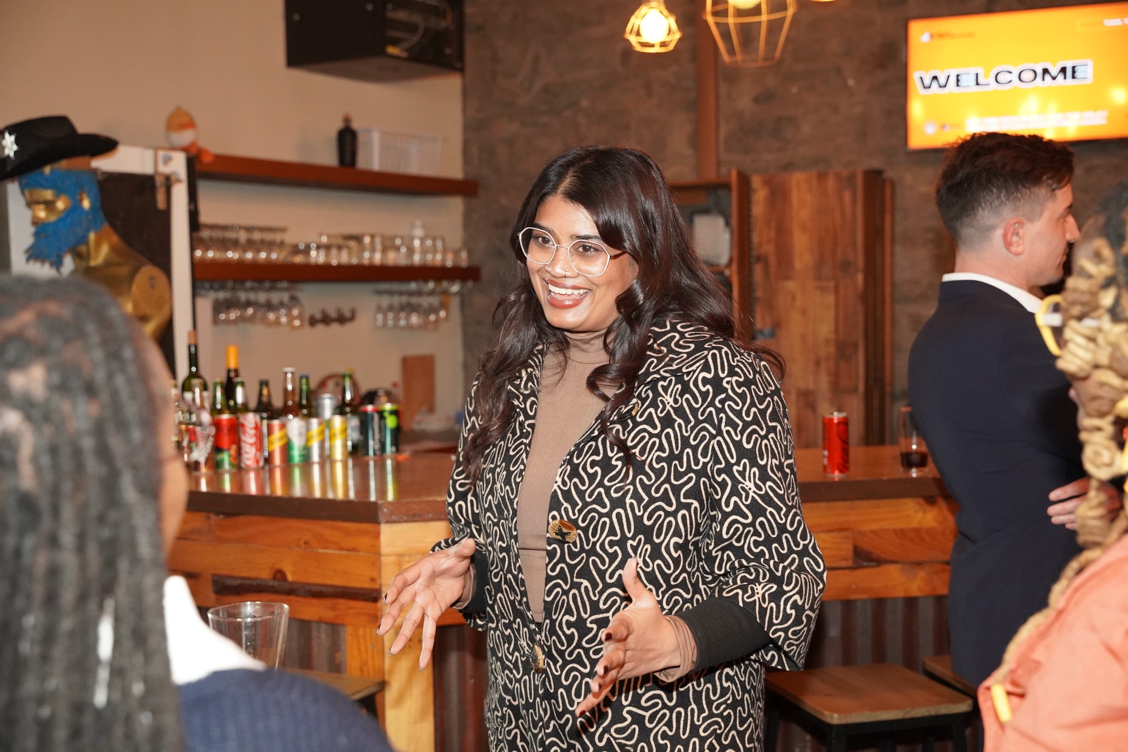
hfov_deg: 43.6
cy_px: 376
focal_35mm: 45
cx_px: 564
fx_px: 1410
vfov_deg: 29.9
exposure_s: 1/160
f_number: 4
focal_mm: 45
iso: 6400
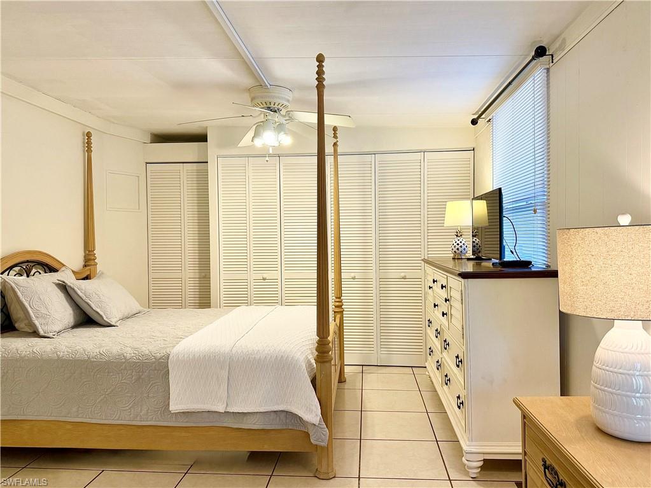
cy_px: 244
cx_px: 326
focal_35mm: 24
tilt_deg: -0.8
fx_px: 451
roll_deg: -0.1
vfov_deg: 56.8
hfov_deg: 71.6
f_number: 1.78
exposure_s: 1/178
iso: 160
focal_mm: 6.76
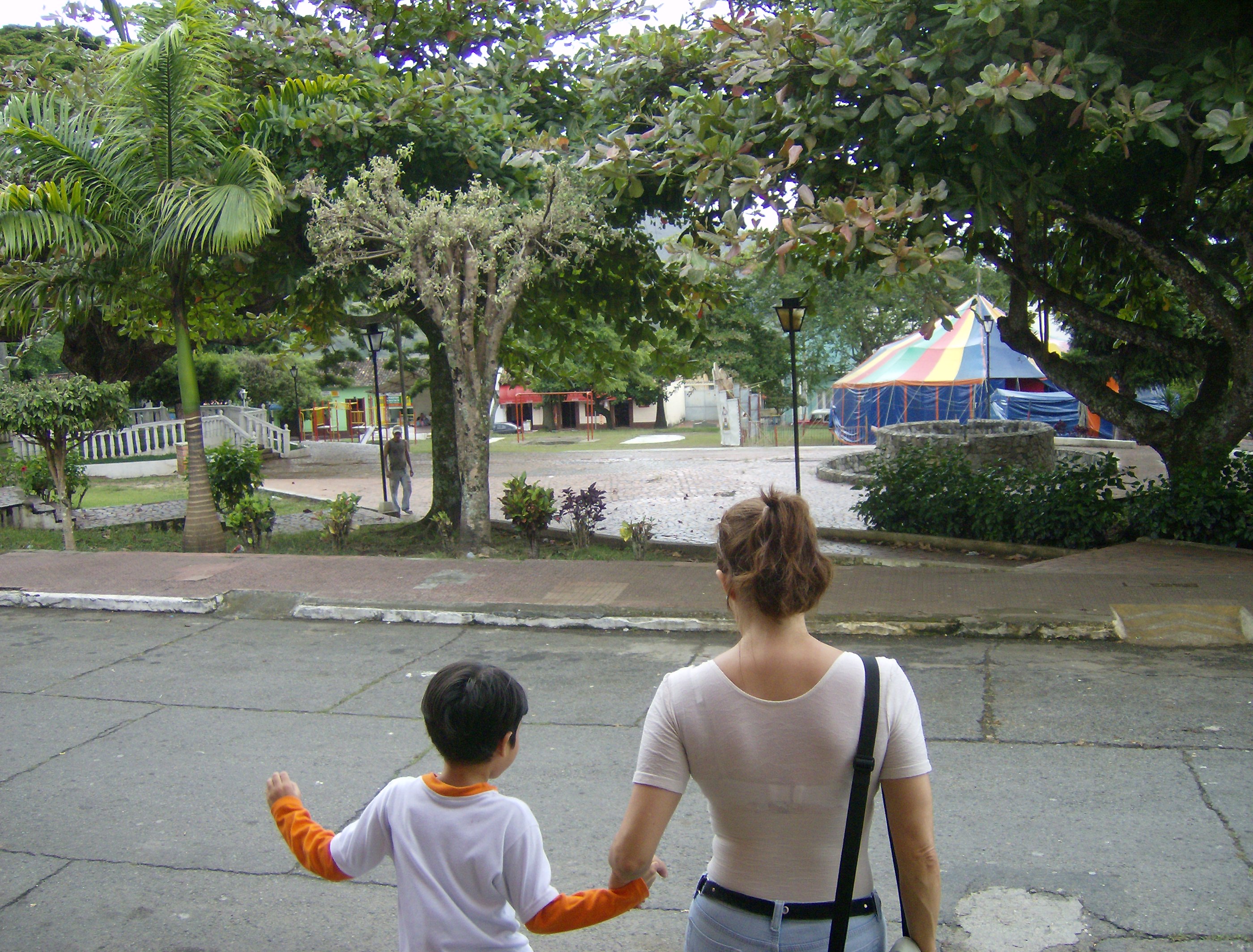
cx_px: 626
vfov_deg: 40.0
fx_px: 1309
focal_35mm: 36
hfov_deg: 51.1
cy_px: 476
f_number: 2.8
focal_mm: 6
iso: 100
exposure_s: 1/238
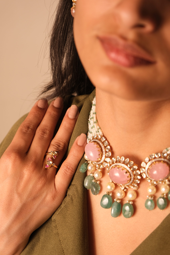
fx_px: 474
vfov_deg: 30.1
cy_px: 128
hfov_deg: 20.3
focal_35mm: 67
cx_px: 85
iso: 400
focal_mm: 44.7
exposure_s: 1/125
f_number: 4
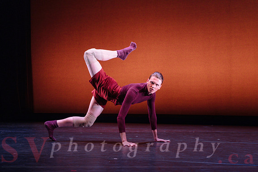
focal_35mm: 62
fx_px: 442
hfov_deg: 32.5
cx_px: 129
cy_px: 99
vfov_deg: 22.0
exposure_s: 1/200
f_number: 2.8
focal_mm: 52
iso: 2500
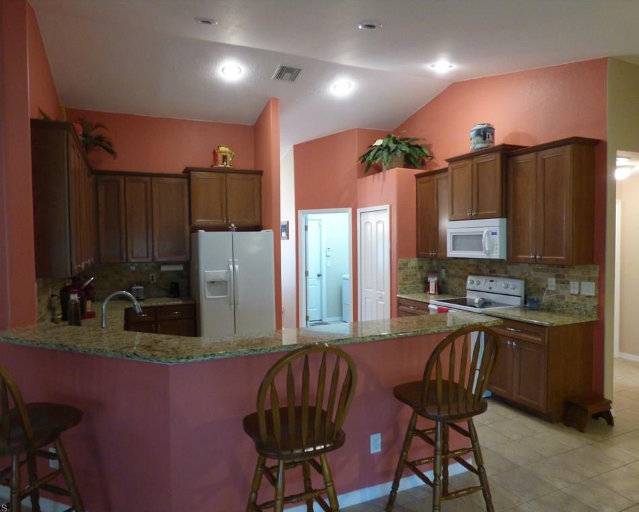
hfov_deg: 77.5
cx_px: 301
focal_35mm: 21
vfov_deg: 65.5
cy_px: 257
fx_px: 397
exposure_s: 1/20
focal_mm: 3.58
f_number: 2.8
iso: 400
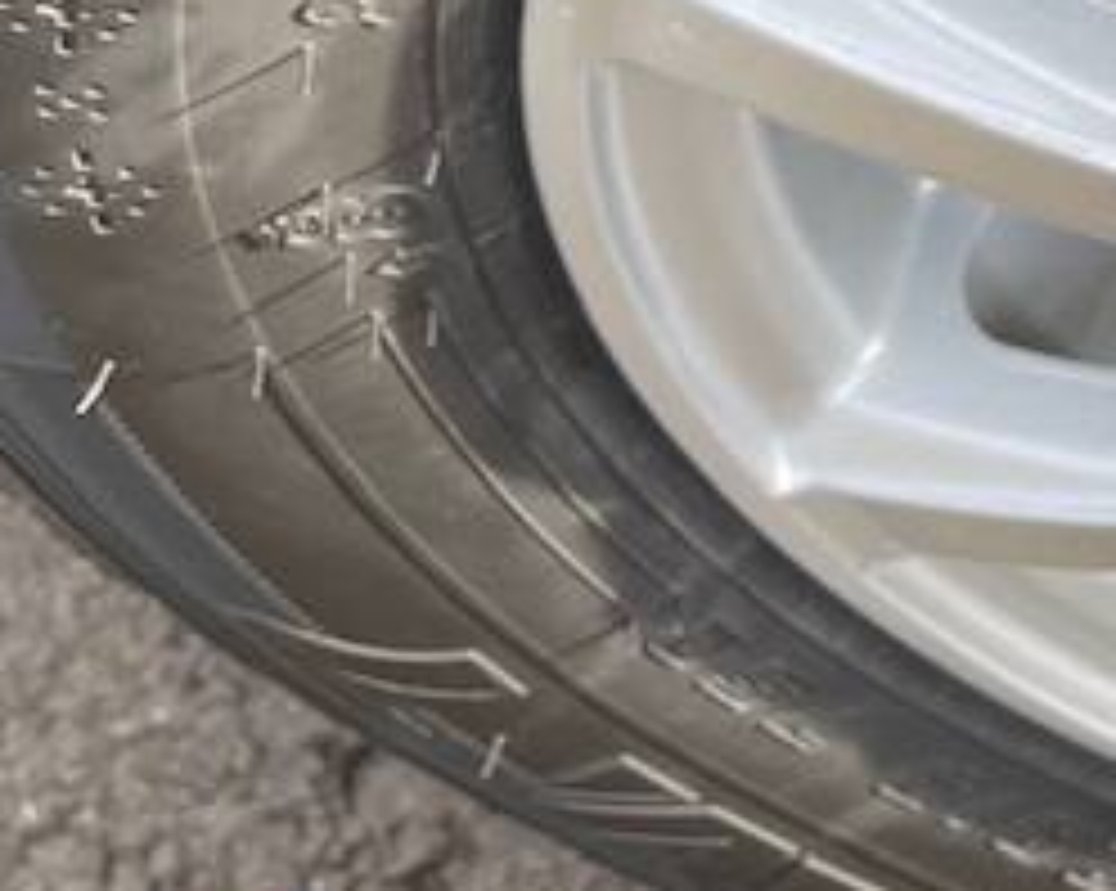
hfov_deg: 13.2
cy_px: -626
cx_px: 2232
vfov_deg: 11.5
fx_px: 4158
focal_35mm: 126
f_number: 1.6
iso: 32
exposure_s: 1/305
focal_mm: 5.1
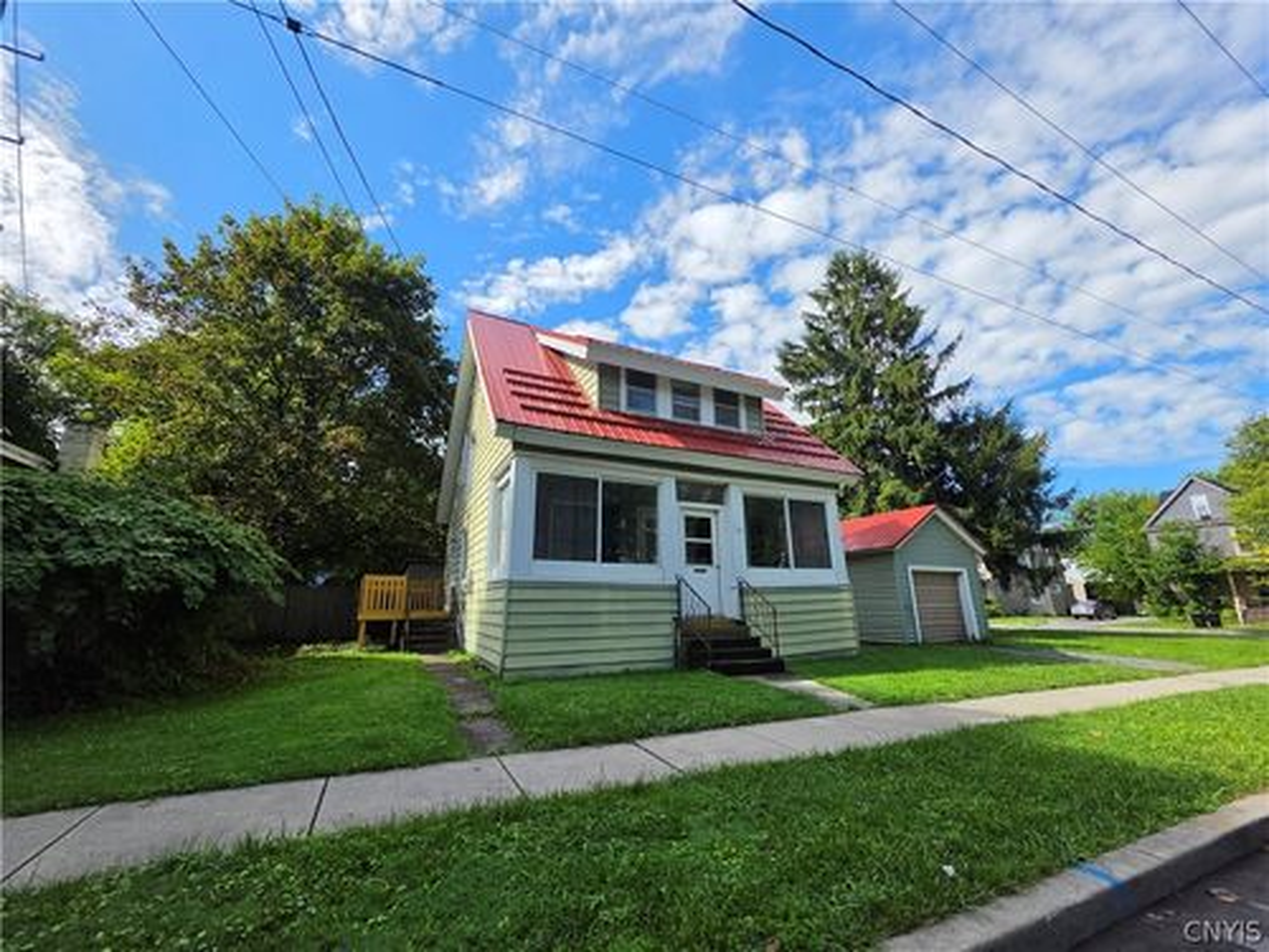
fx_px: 477
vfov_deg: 89.9
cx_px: 634
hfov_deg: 106.2
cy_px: 476
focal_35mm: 13
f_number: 1.9
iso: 32
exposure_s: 1/1387
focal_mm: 2.2
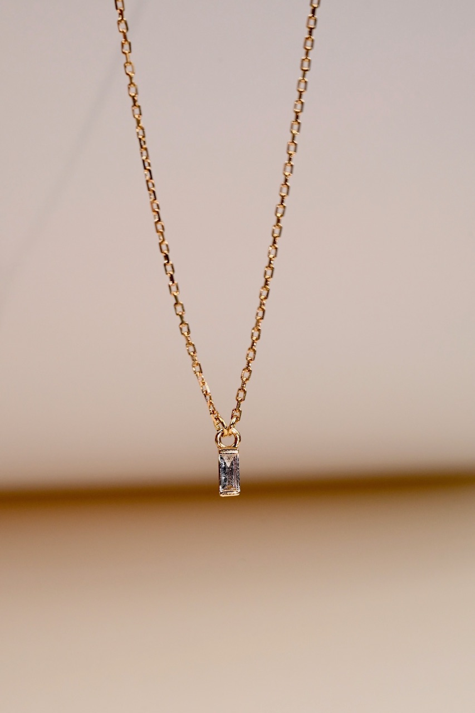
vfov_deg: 27.0
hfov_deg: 18.2
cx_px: 238
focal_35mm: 75
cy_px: 356
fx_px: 1485
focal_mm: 50
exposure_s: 1/40
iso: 800
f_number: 16
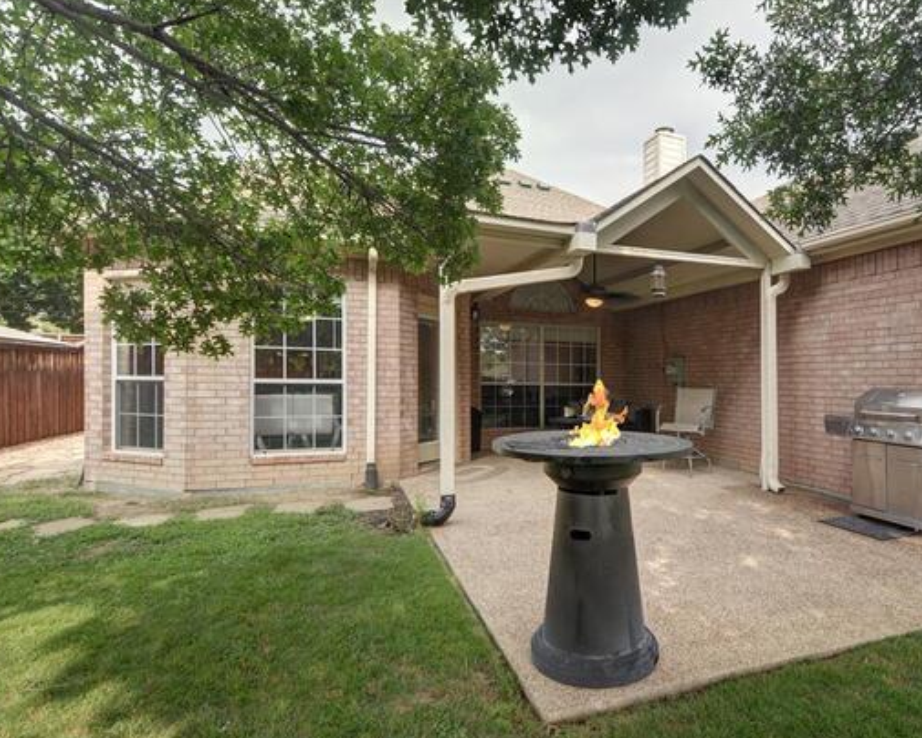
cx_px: 561
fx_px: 535
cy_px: 379
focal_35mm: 20
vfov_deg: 69.2
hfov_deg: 80.4
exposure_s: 1/60
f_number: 8
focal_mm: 11
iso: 400
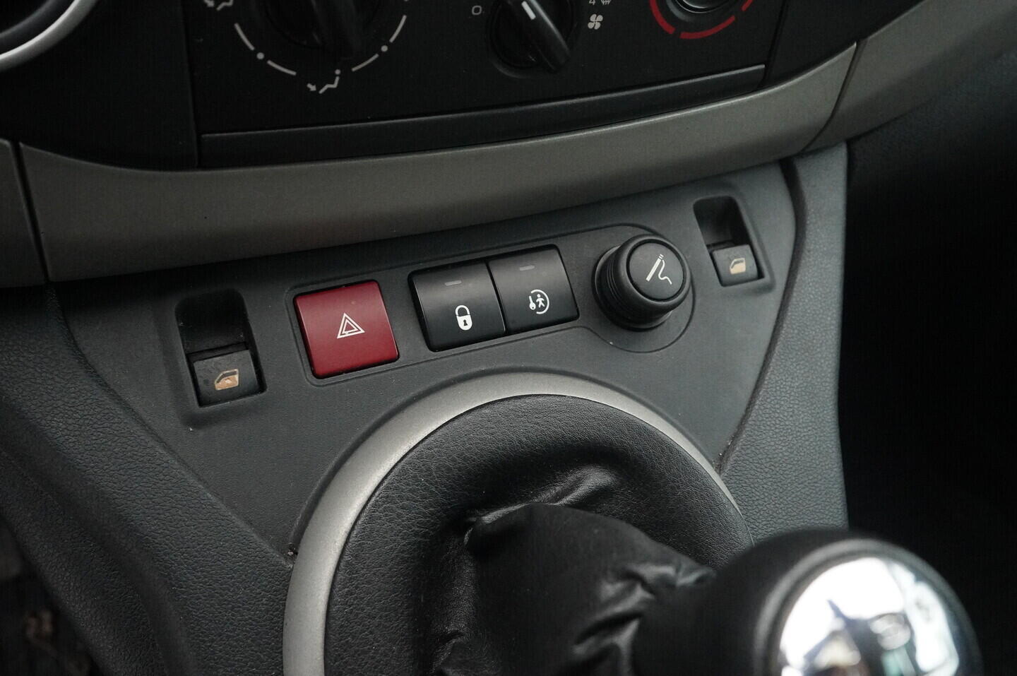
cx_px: 508
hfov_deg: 53.2
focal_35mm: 36
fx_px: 1016
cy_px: 338
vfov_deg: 36.8
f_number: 5.6
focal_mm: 24
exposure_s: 1/320
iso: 6400
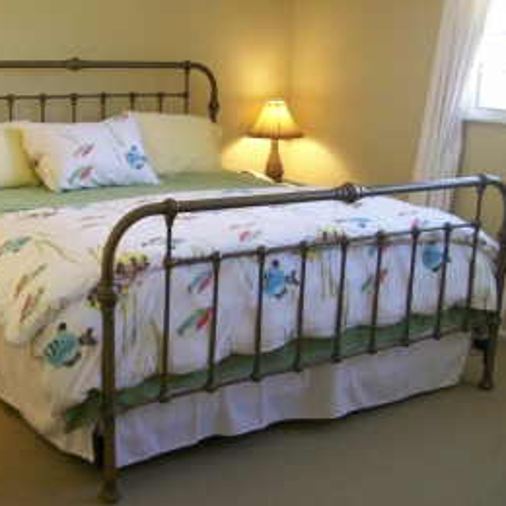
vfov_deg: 34.7
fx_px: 810
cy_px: 259
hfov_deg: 34.1
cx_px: 144
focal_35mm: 49
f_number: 2.7
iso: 160
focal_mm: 6
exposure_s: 1/33.8
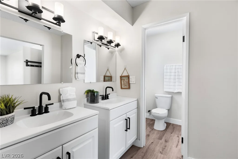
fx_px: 112
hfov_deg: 93.3
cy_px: 80
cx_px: 119
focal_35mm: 17
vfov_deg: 70.5
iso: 500
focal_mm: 17
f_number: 8
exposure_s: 1/20
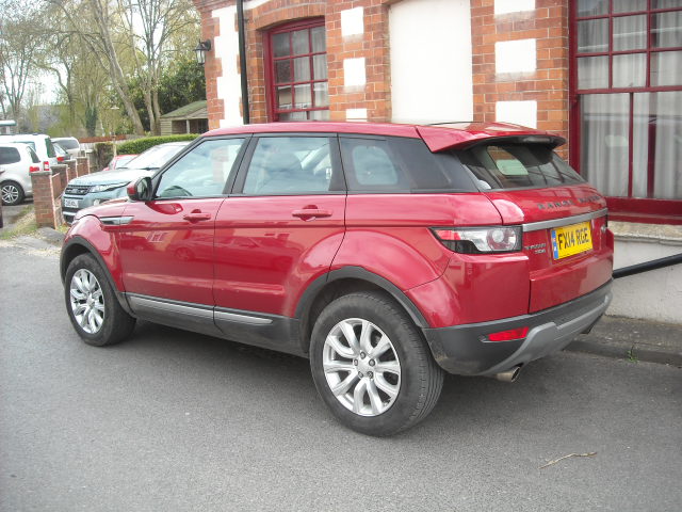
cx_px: 341
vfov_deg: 40.7
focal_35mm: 35
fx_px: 690
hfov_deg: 52.6
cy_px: 256
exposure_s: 1/184
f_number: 2.8
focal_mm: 5.7
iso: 64
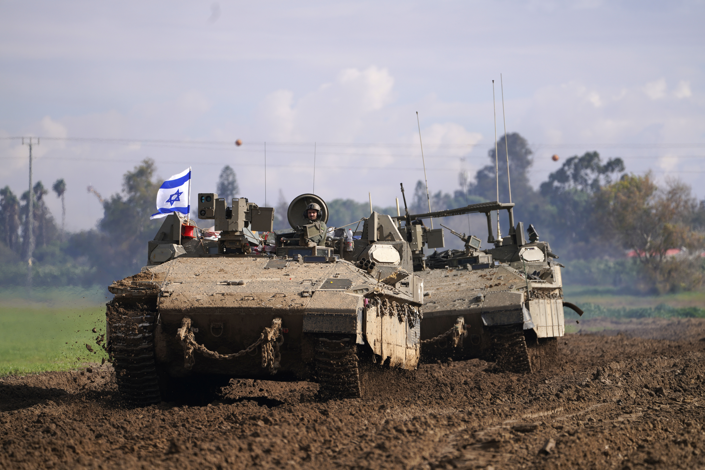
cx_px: 352
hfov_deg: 6.2
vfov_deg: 4.2
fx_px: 6462
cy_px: 235
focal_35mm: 330
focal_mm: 330
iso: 100
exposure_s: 1/1000
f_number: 5.6
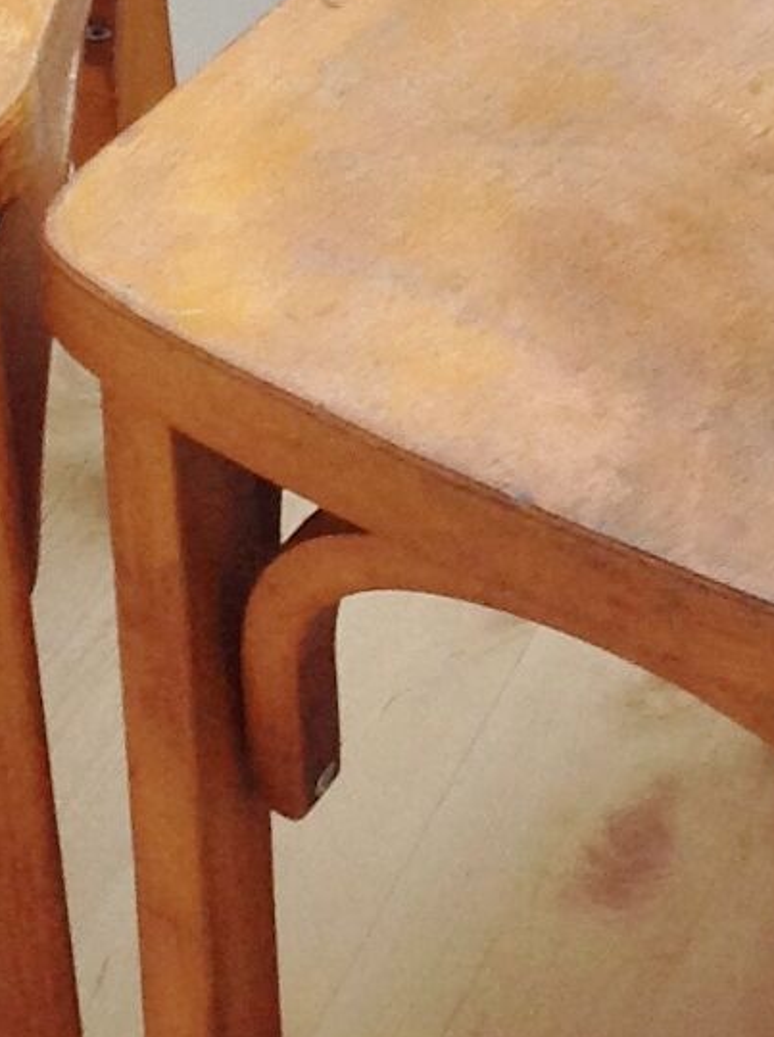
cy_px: -184
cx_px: 438
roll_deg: +3.6
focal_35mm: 168
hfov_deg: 8.8
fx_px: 5024
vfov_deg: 11.6
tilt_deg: -33.3
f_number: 2.4
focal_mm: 4.28
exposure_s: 1/15
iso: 80
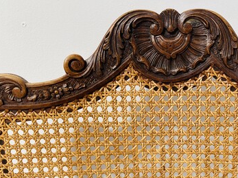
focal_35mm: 48
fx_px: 330
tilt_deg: -32.4
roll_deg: +0.4
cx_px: 172
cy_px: 153
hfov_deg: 38.8
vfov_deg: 29.3
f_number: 1.8
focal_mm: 4.25
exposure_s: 1/115
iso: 125
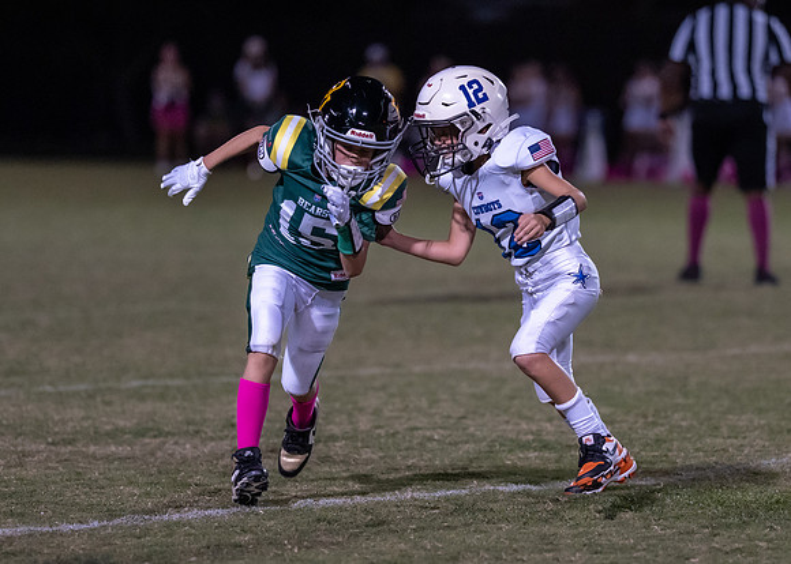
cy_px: 284
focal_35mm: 253
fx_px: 5676
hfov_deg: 8.0
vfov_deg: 5.7
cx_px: 482
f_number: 1.8
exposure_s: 1/1000
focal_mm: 135
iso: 4000
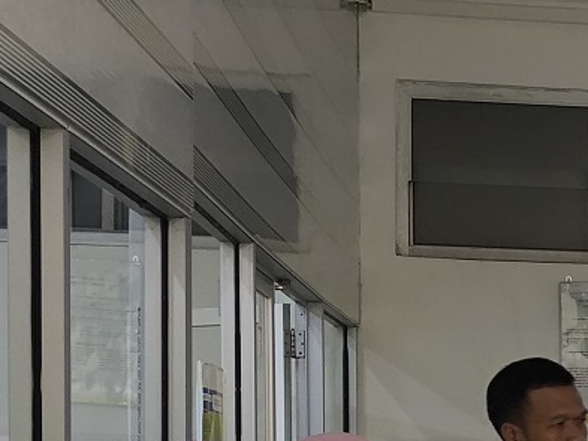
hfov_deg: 15.3
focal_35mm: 120
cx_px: 842
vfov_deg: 11.9
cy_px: 632
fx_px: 2039
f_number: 1.7
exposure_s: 1/33.3
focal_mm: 4.71
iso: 200
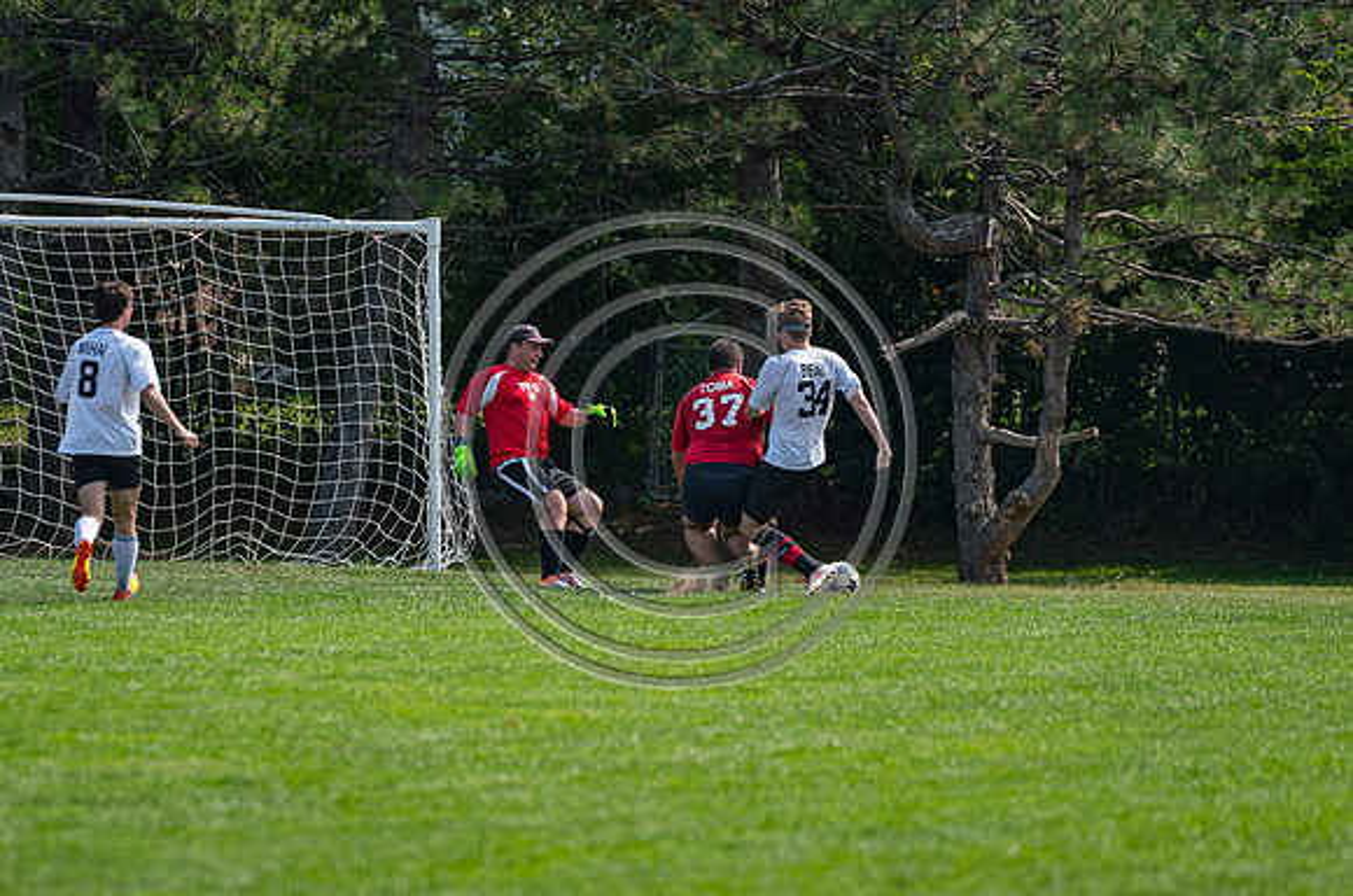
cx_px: 640
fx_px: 13737
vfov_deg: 3.7
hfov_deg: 5.6
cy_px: 442
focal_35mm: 366
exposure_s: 1/4000
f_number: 2.8
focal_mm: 200
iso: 400
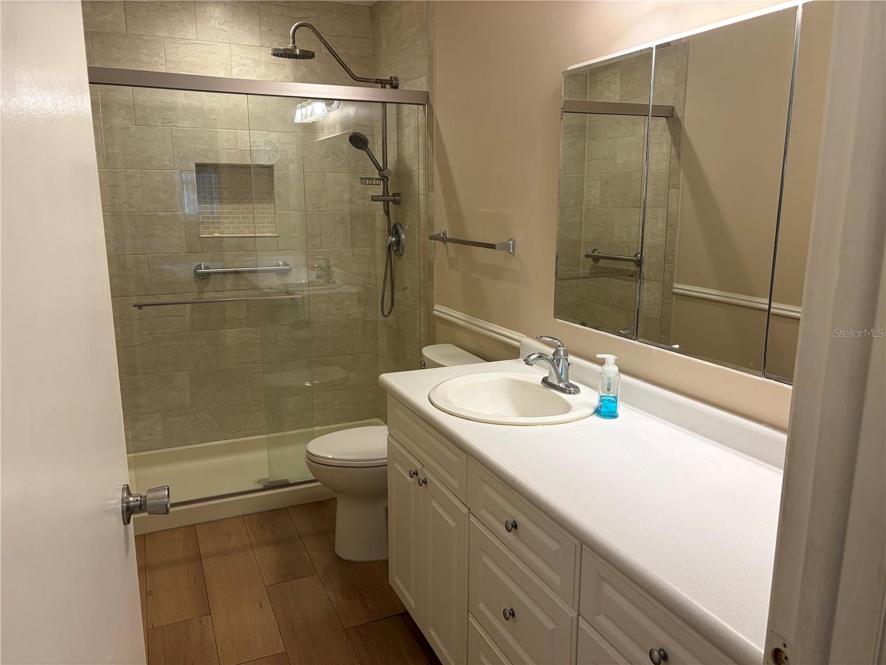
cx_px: 443
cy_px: 332
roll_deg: -0.7
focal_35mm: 26
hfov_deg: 67.3
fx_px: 665
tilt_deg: -10.2
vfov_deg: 53.1
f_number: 1.6
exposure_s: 1/60
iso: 64
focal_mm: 5.96
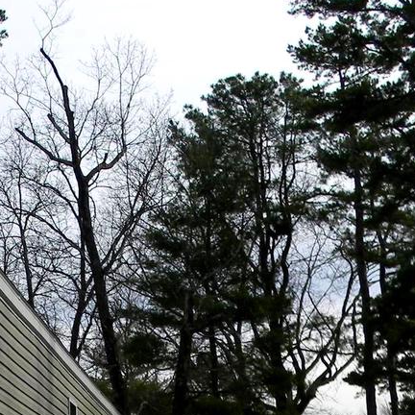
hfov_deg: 16.0
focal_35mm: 106
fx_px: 1438
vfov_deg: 16.2
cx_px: -33
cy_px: 386
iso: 80
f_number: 7.4
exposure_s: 1/244
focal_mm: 6.4
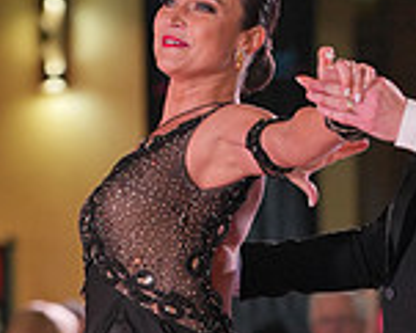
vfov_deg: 3.1
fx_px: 6086
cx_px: 310
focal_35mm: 494
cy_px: 468
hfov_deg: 3.9
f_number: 4
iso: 1600
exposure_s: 1/500
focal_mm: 137
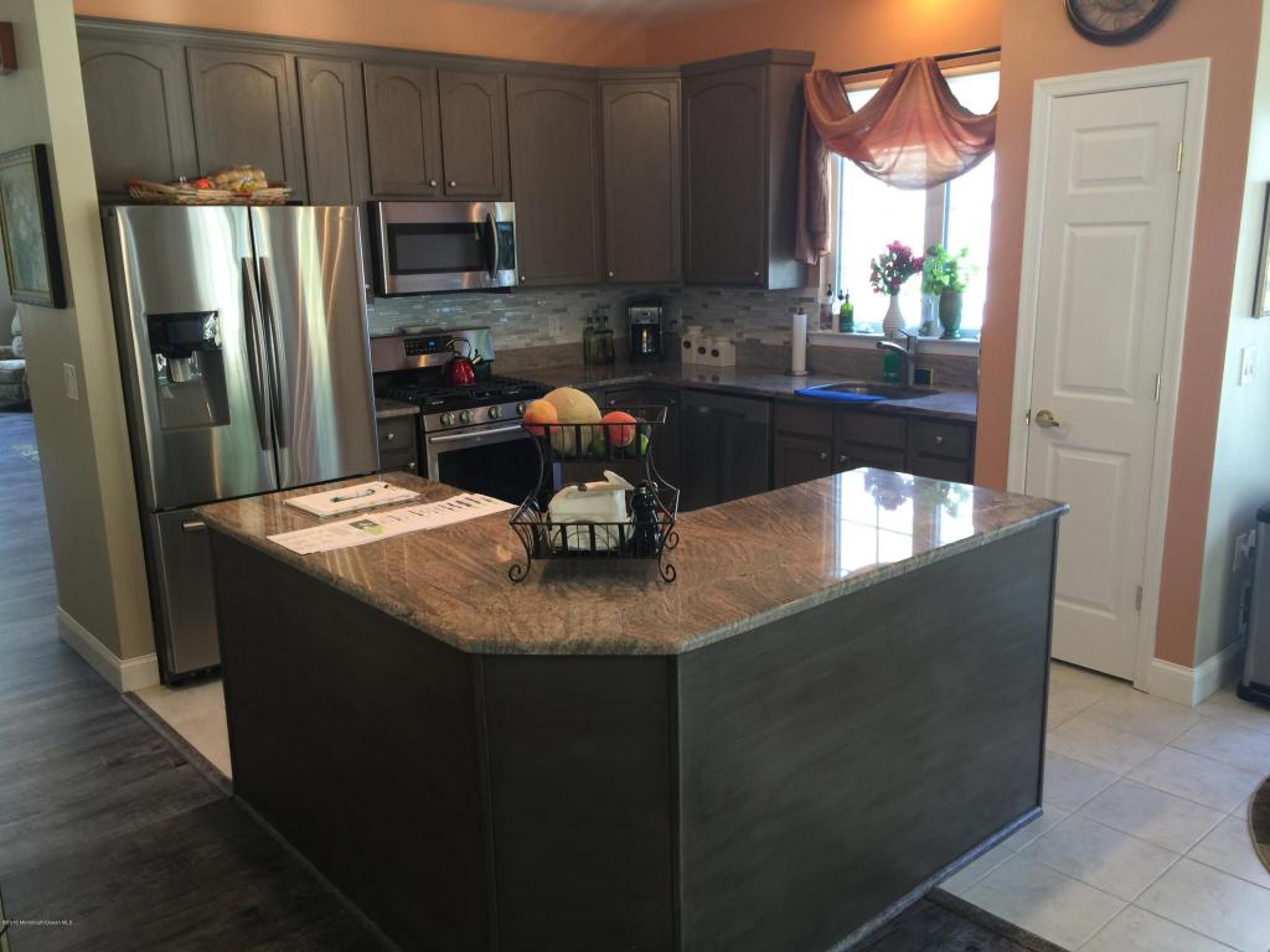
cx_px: 635
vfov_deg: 48.2
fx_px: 1064
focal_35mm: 29
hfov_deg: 61.7
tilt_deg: -12.7
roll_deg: +0.9
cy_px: 476
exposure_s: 1/15
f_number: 2.2
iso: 32
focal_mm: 4.15
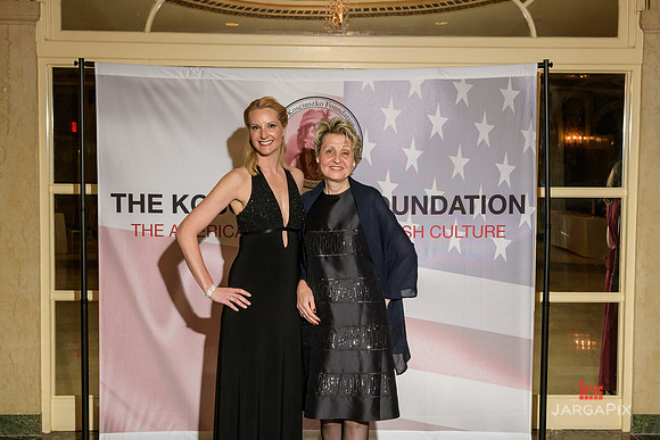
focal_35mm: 44
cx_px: 330
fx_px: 807
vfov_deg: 30.5
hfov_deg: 44.5
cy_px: 220
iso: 1000
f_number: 5
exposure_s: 1/100
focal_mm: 44
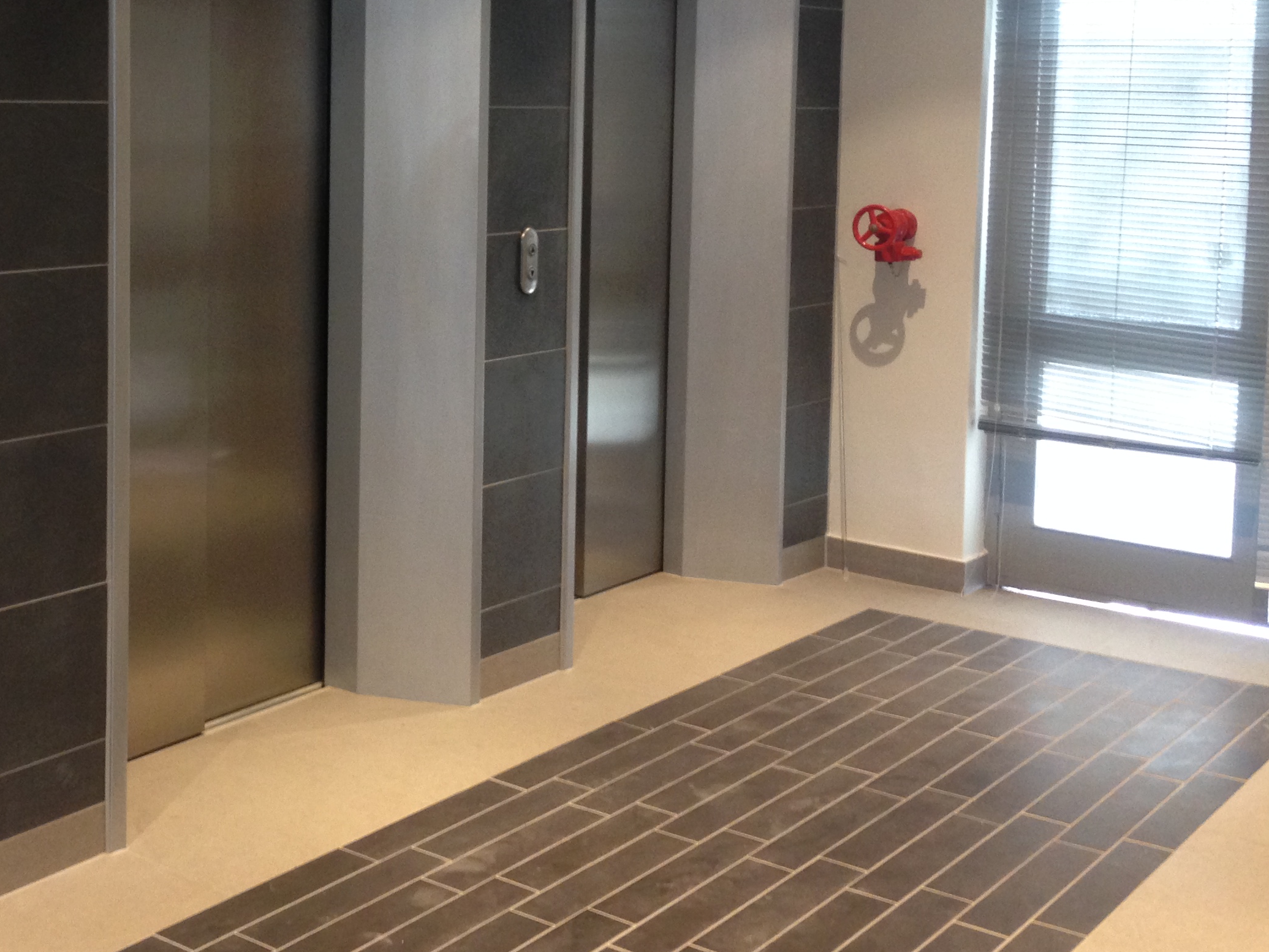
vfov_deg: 27.7
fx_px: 1907
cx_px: 302
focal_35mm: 52
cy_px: 239
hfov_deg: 35.9
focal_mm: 4.12
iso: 160
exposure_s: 1/20
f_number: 2.4
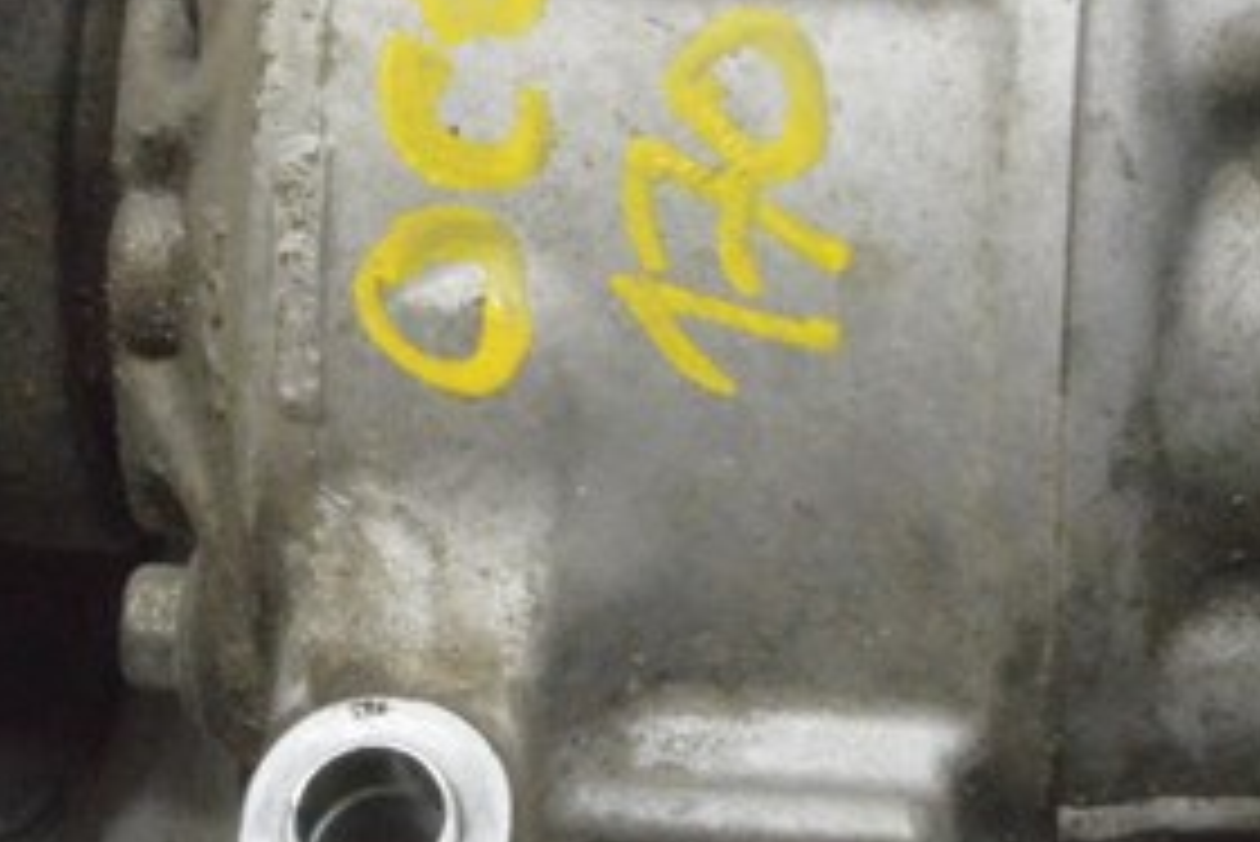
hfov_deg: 12.1
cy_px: 182
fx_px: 5947
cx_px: 927
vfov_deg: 8.1
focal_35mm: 170
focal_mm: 31
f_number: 20
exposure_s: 1/15
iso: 6400
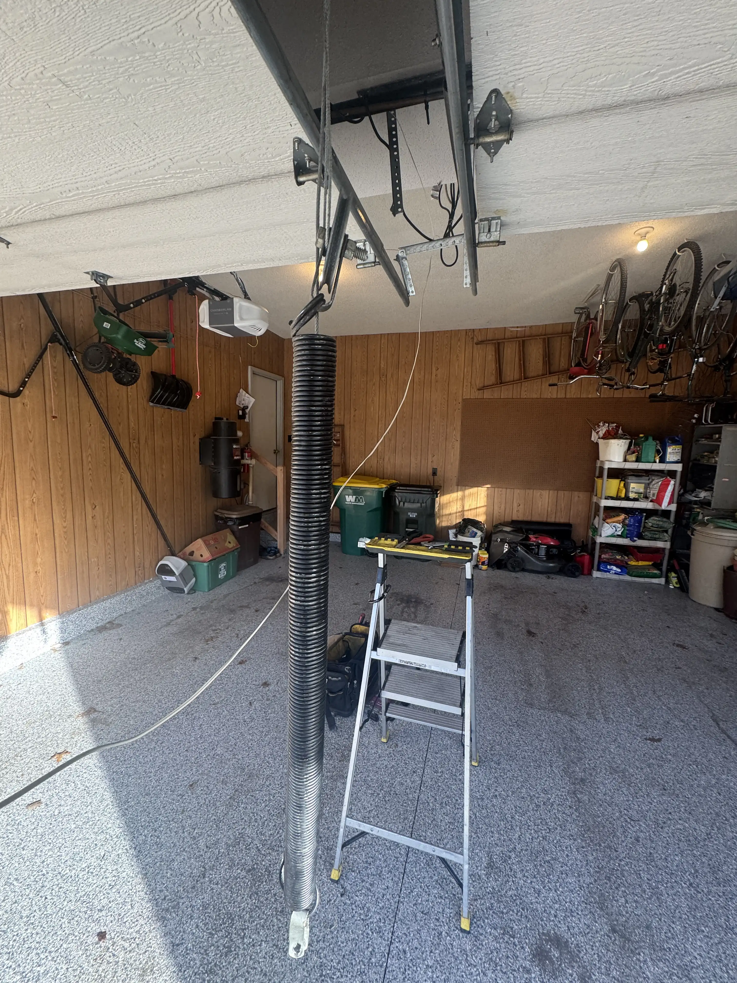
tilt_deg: -6.2
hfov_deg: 85.7
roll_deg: -0.7
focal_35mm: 14
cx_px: 368
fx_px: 397
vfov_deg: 102.1
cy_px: 492
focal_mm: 2.22
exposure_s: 1/99
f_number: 2.2
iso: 80
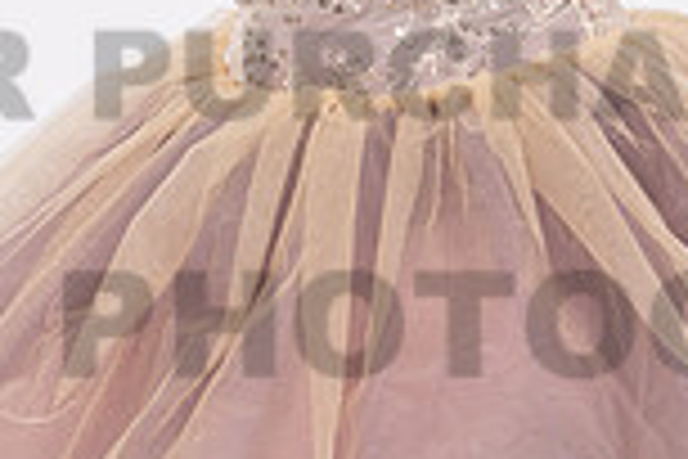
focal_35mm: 435
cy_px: -91
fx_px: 8313
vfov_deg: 3.2
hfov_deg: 4.7
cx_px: 367
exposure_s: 1/160
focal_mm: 110
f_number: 11
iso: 250
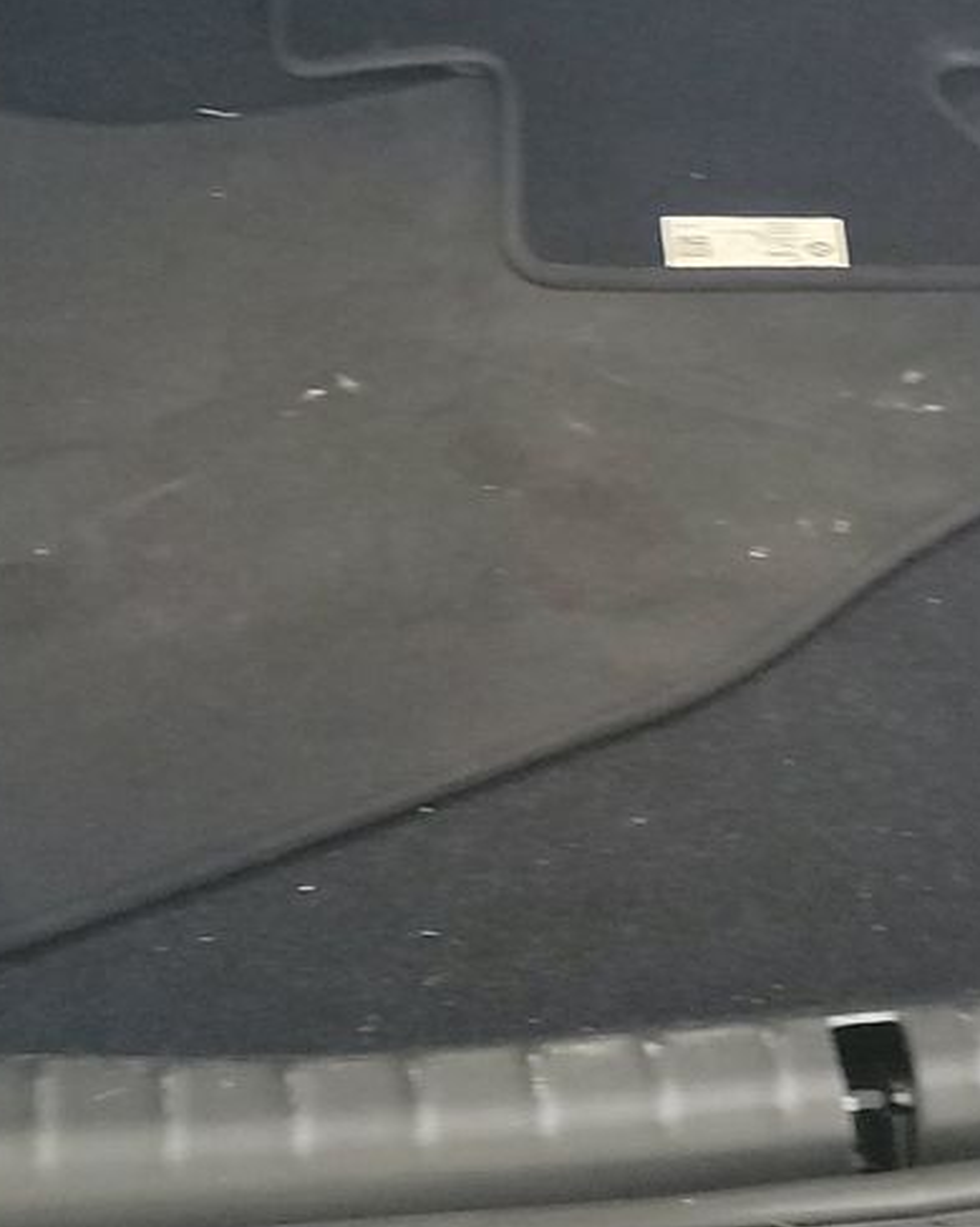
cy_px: 242
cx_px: 731
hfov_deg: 19.8
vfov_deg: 24.4
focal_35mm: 77
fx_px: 2794
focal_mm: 6.7
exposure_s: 1/59
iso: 1290
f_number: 1.8
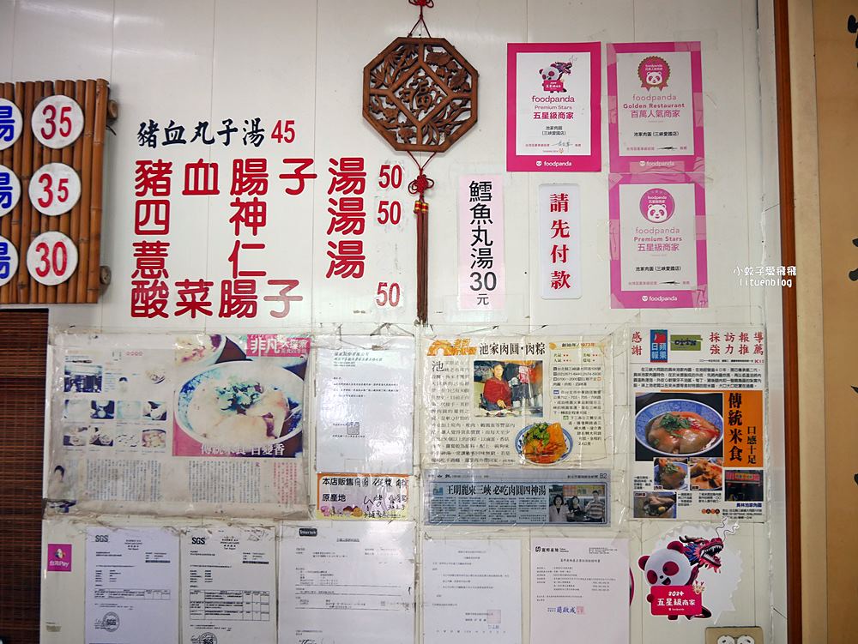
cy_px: 322
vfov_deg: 49.8
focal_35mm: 28
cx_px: 429
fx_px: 694
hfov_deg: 63.4
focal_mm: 14
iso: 400
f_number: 3.5
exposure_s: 1/60
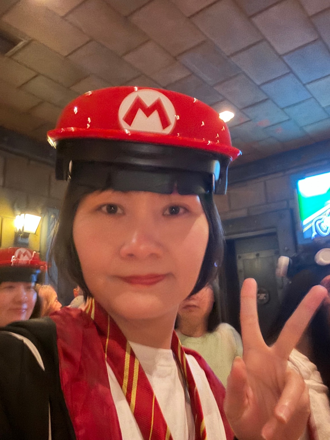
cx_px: 165
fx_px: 381
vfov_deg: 60.0
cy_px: 220
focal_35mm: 30
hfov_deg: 46.8
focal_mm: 2.69
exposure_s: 1/8
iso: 800
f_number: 1.9
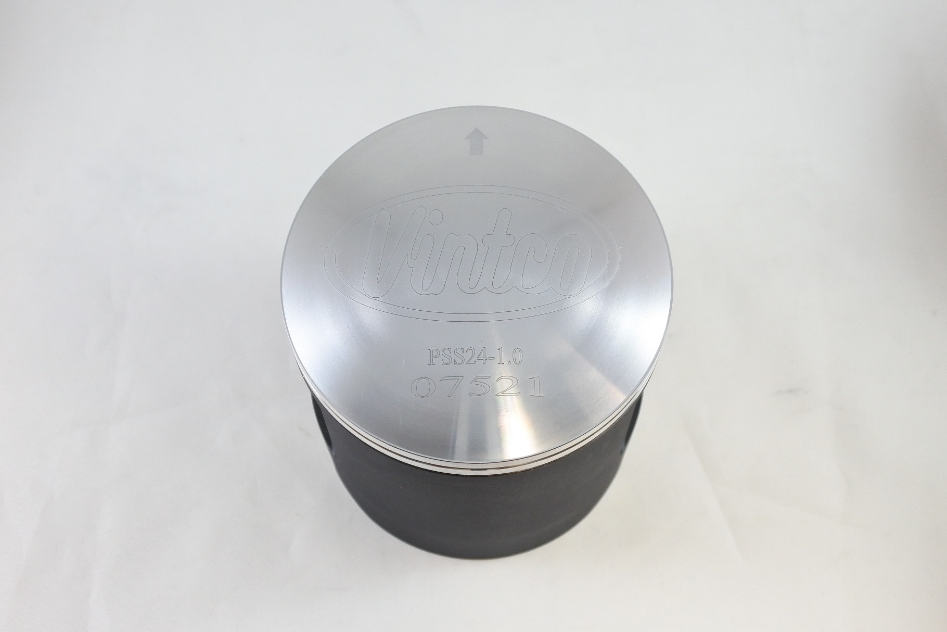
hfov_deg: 48.5
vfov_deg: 33.4
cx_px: 474
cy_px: 316
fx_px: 1052
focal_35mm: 40
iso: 640
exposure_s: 1/125
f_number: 4.2
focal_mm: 15
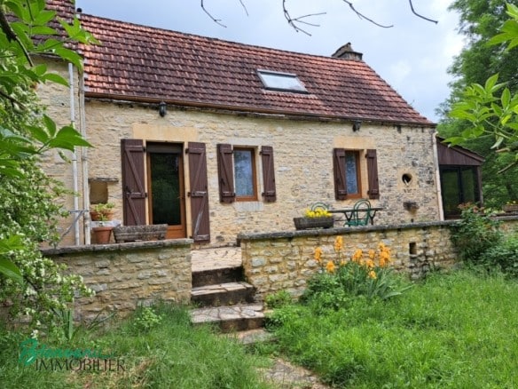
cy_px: 194
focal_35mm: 24
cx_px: 259
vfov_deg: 56.8
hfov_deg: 71.6
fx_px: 359
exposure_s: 1/211
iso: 50
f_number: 1.8
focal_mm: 5.23
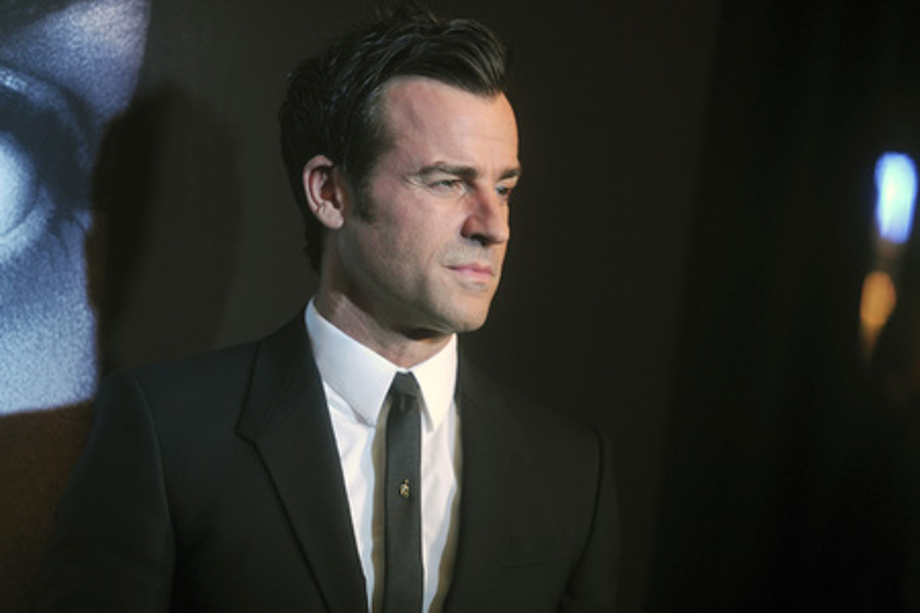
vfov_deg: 11.0
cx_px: 460
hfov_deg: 16.4
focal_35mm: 125
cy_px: 306
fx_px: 3194
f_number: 2.8
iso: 1600
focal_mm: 125
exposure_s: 1/200
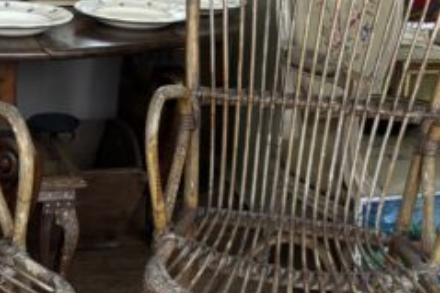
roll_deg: -1.8
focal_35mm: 68
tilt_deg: -25.8
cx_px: 74
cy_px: 251
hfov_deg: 28.9
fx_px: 831
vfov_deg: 19.7
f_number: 1.6
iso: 500
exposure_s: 1/45
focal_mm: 5.96
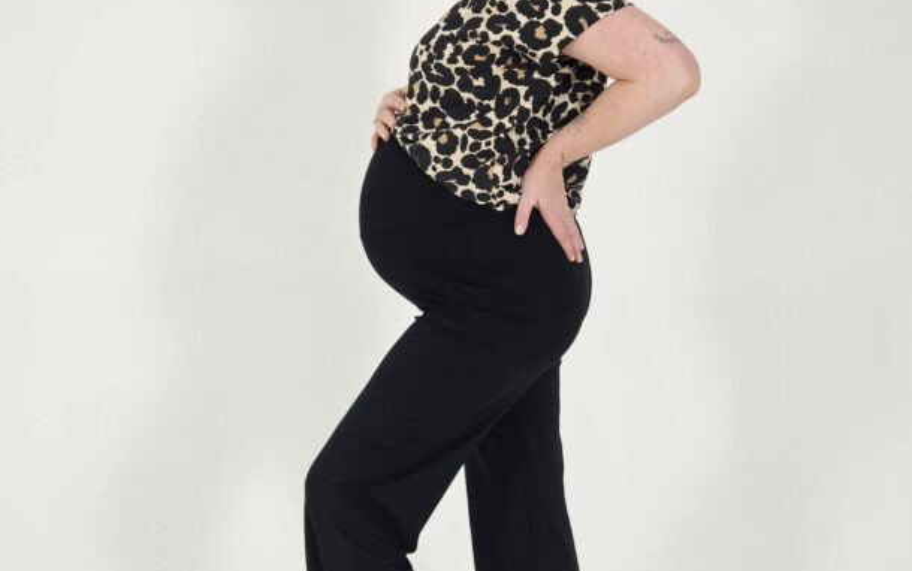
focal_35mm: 33
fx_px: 821
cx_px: 452
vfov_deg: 38.4
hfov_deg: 58.1
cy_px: 290
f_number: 1.8
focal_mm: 5.4
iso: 64
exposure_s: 1/100
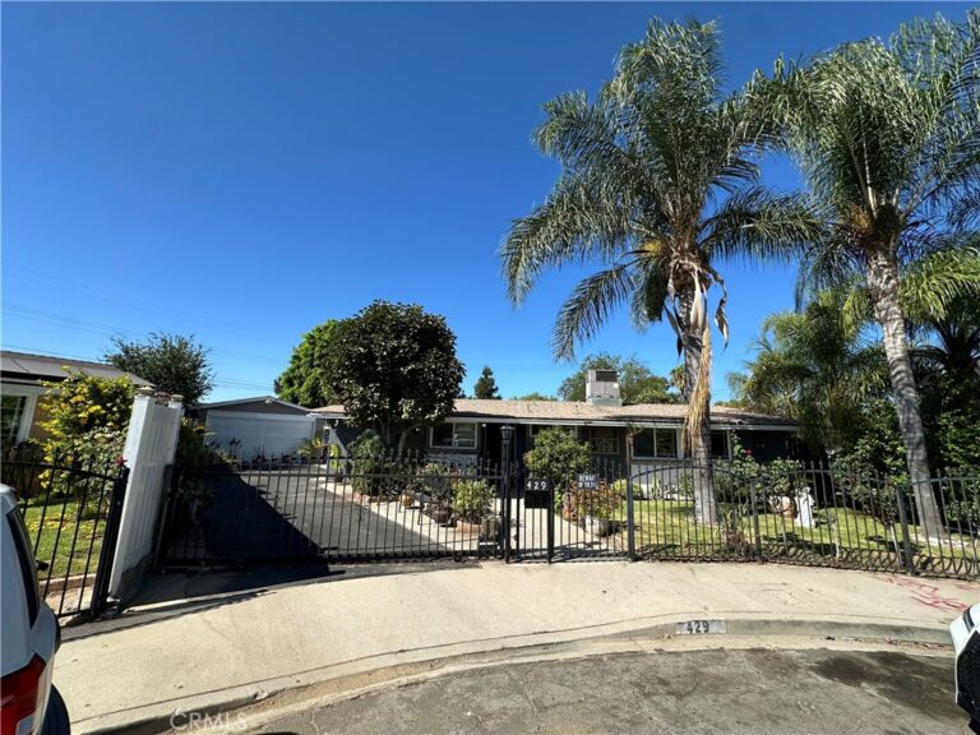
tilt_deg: +9.9
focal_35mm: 14
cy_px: 368
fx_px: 396
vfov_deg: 85.7
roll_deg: -2.1
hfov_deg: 102.1
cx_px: 490
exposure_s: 1/1435
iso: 40
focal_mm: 2.22
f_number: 2.2
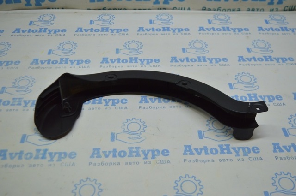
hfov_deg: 48.0
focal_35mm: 40
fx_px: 333
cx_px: 148
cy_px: 98
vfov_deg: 32.9
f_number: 4
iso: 400
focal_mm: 27
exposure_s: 1/125
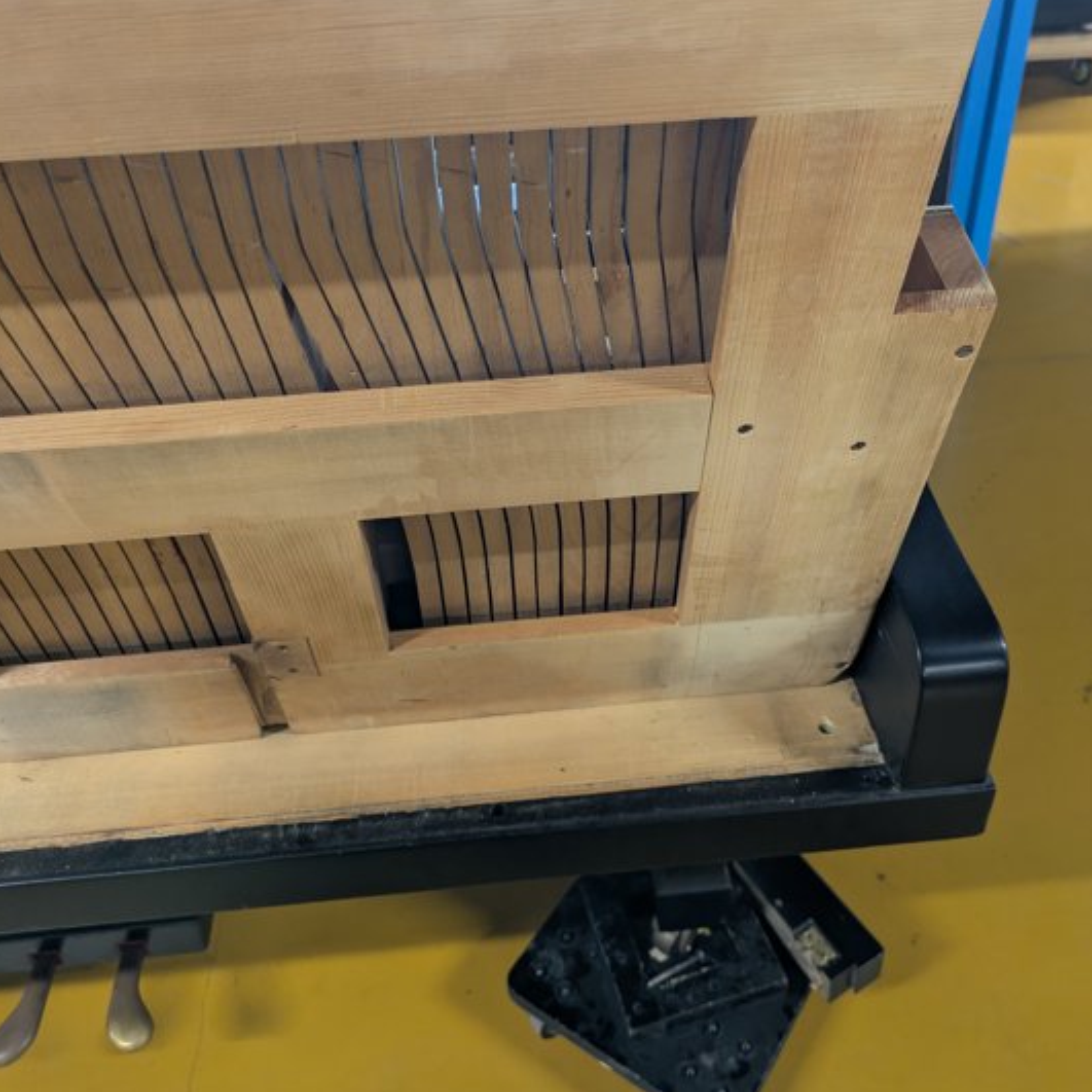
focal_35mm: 30
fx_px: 1071
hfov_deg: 54.0
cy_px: 397
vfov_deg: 53.3
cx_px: 544
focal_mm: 5.43
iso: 185
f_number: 1.89
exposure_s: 1/50
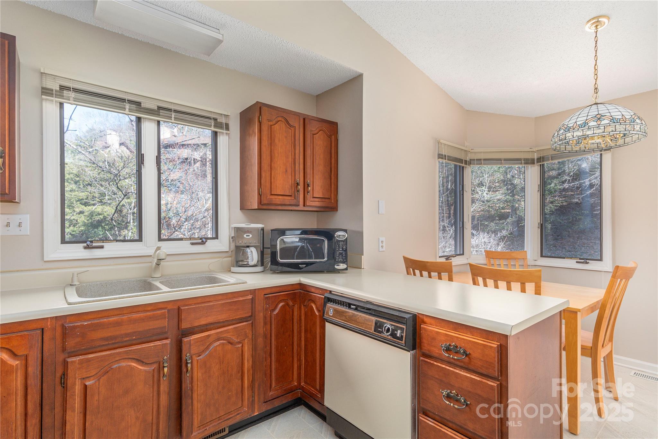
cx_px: 329
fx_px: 311
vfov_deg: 70.5
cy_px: 220
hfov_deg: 93.3
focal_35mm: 17
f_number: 7.1
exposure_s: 1/80
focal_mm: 17
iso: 320
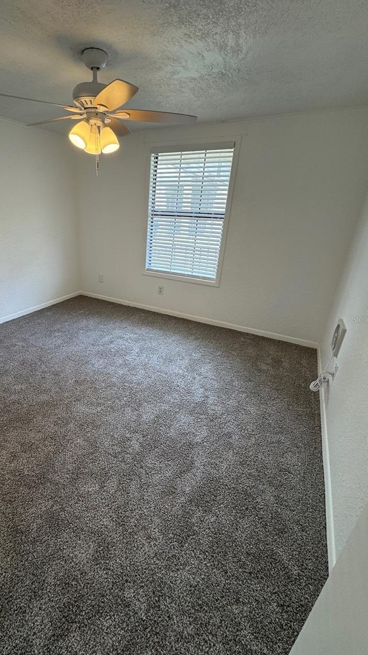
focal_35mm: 16
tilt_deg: -22.1
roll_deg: -1.2
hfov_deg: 65.9
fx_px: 278
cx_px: 134
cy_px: 319
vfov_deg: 99.4
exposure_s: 1/120
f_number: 2.2
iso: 80
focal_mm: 2.22
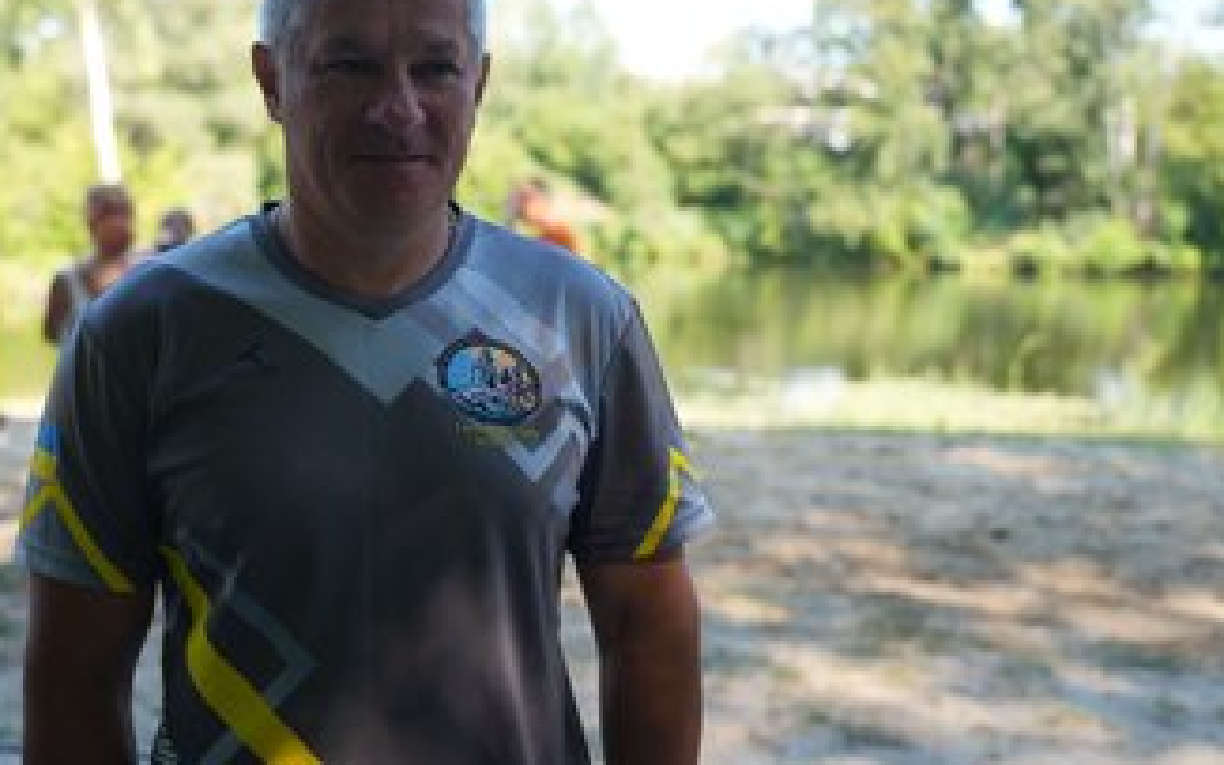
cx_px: 478
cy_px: 326
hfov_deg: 40.8
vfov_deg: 26.3
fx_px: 1634
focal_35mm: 49
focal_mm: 39
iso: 160
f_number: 2.8
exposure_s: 1/100
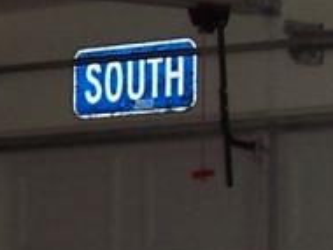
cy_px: 219
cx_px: -319
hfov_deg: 7.4
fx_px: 2466
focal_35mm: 256
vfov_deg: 5.8
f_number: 2.8
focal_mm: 6.3
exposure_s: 1/60
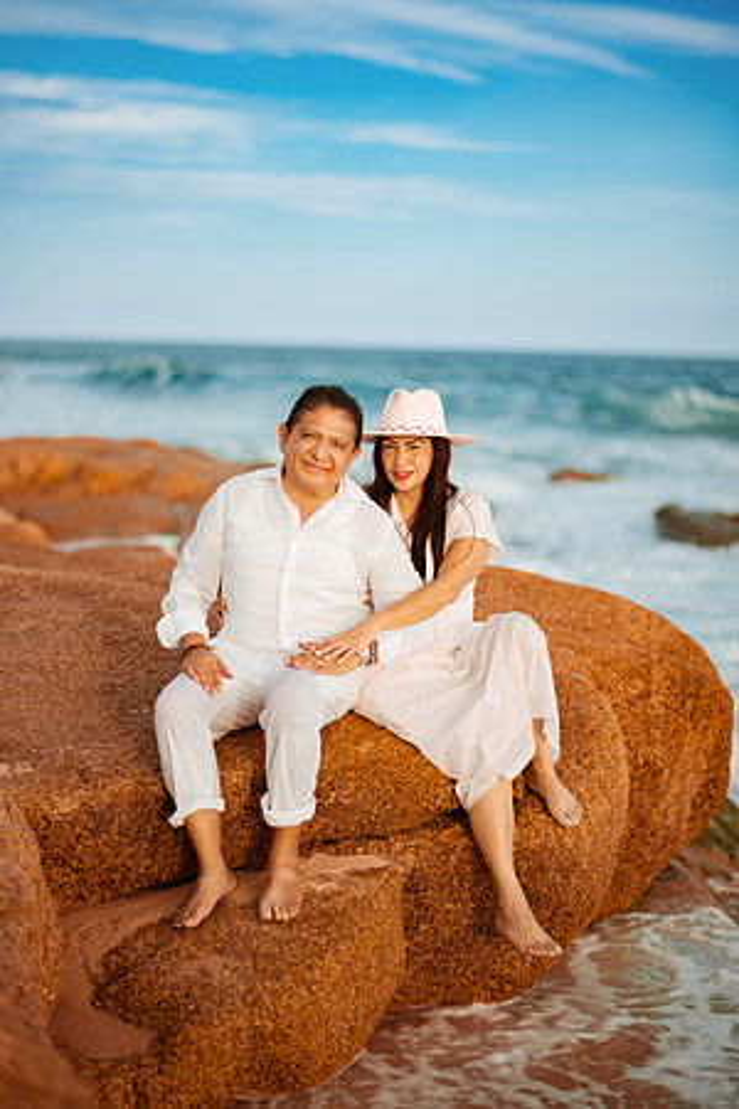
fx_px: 1786
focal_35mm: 58
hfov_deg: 23.4
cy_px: 554
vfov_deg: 34.5
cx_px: 370
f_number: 1.4
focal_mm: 58
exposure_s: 1/2500
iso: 80
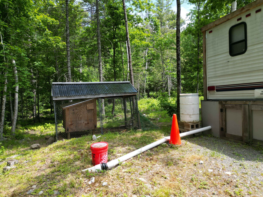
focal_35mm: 24
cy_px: 98
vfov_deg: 56.8
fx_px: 182
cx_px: 132
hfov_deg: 71.6
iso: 130
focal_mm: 6.72
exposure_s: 1/1250
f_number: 1.7
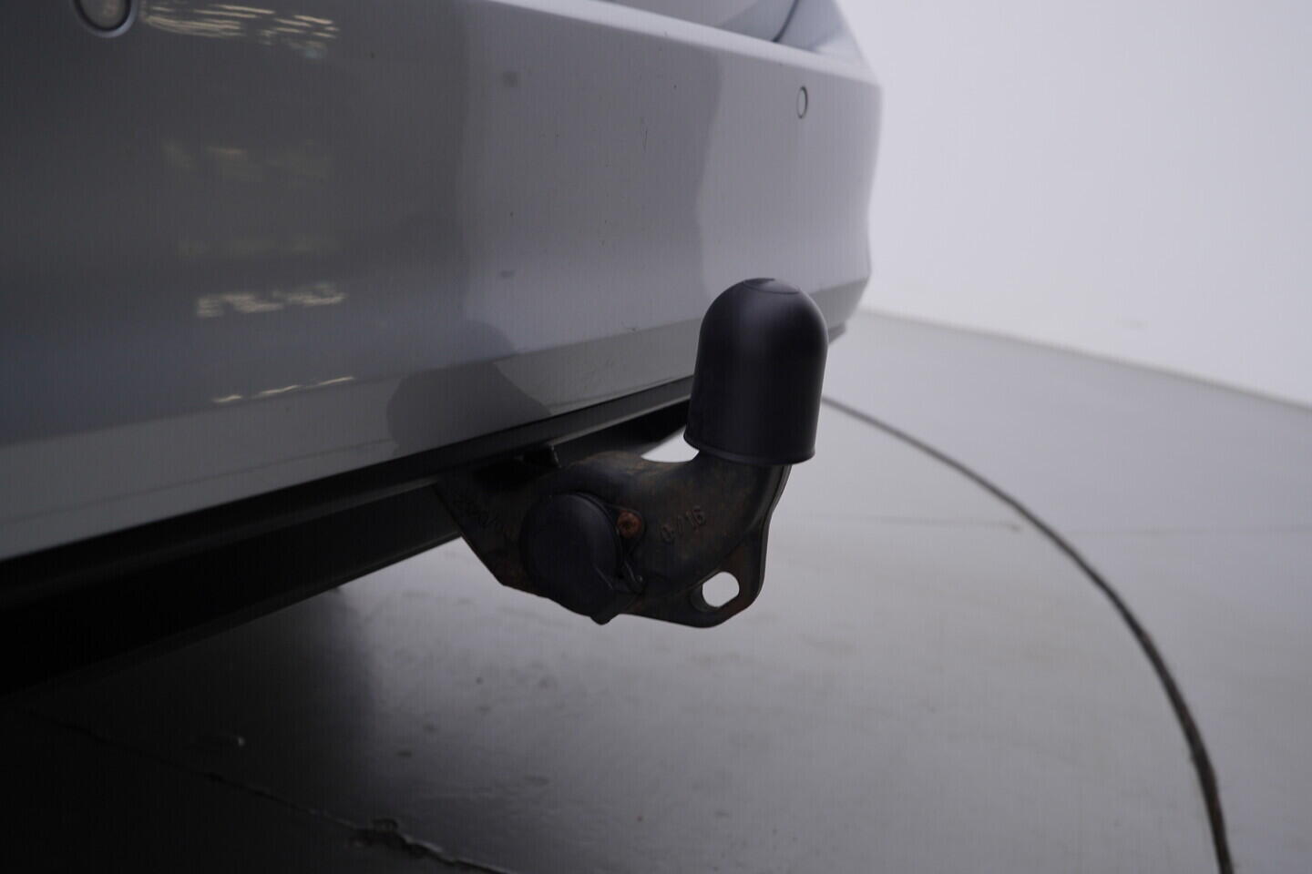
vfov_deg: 36.9
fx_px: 1312
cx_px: 656
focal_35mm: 36
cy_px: 437
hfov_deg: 53.1
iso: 125
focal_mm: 24
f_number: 4
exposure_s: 1/80
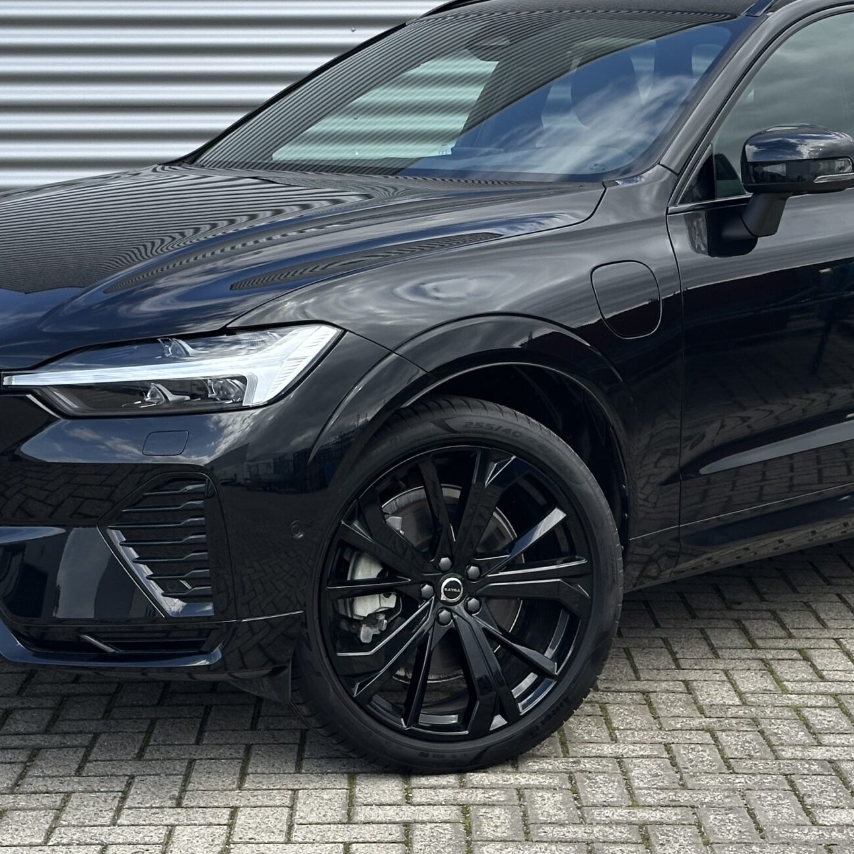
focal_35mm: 84
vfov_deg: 20.5
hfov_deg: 20.6
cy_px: 259
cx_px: 480
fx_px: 2345
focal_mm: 6.86
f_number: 1.78
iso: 64
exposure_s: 1/1395
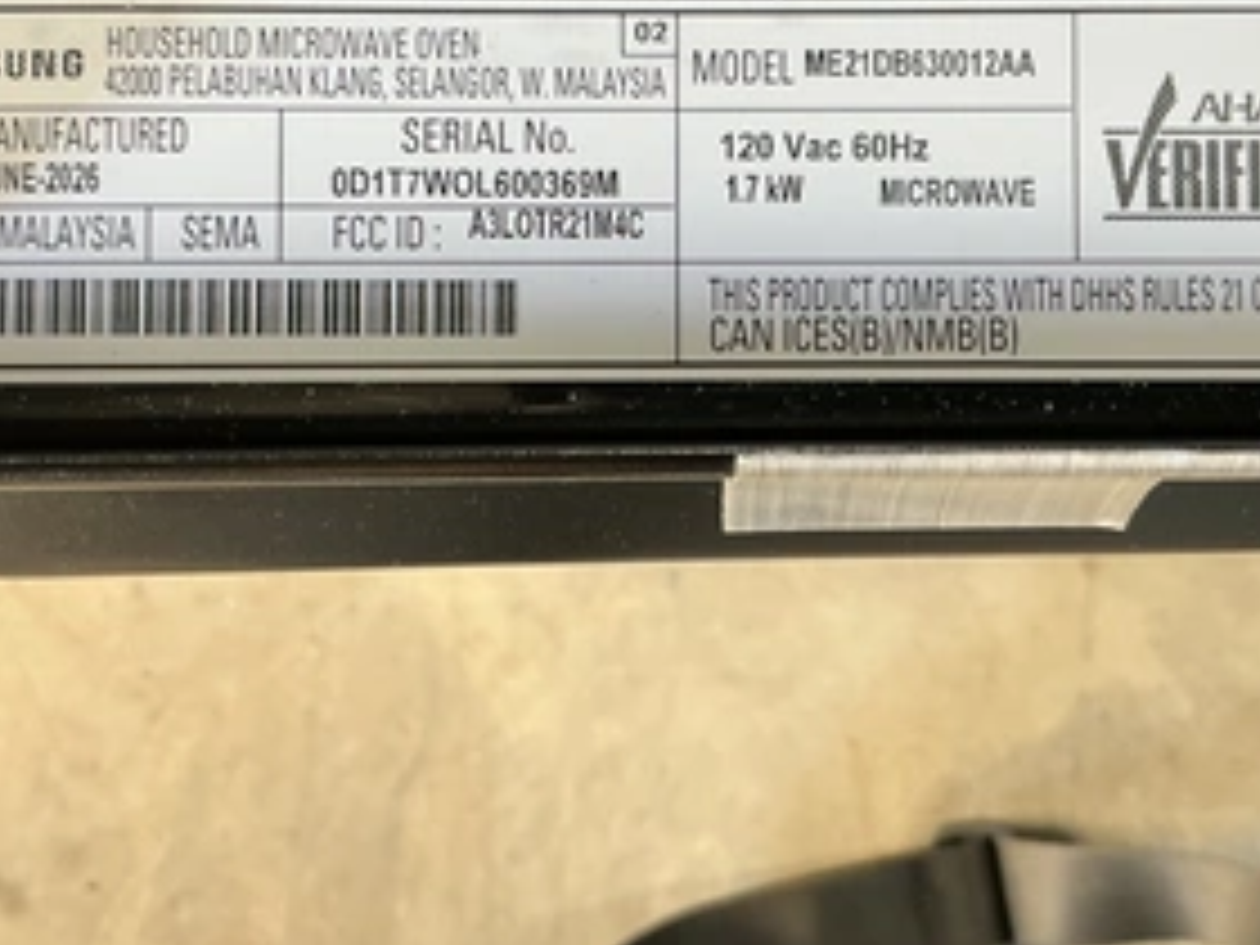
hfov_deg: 46.8
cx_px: 680
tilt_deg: -88.2
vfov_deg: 35.6
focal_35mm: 40
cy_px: 310
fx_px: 1456
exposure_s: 1/79
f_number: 1.8
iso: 64
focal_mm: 3
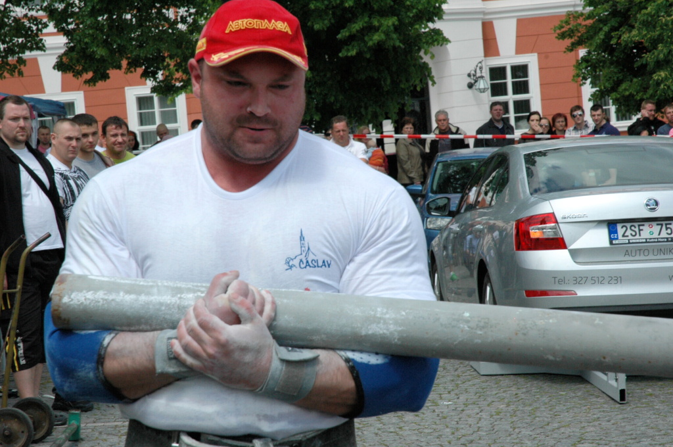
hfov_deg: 19.5
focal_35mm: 105
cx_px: 336
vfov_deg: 13.0
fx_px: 1960
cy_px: 224
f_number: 13
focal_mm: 70
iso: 500
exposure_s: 1/640
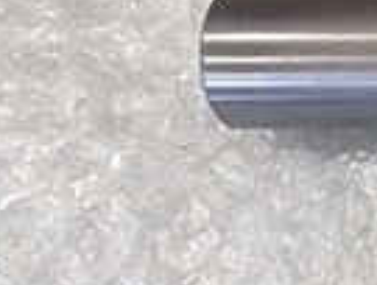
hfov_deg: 12.0
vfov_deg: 10.8
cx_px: 857
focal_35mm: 137
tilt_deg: -77.2
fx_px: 1496
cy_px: 53
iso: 32
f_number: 2.2
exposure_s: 1/30
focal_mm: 4.15
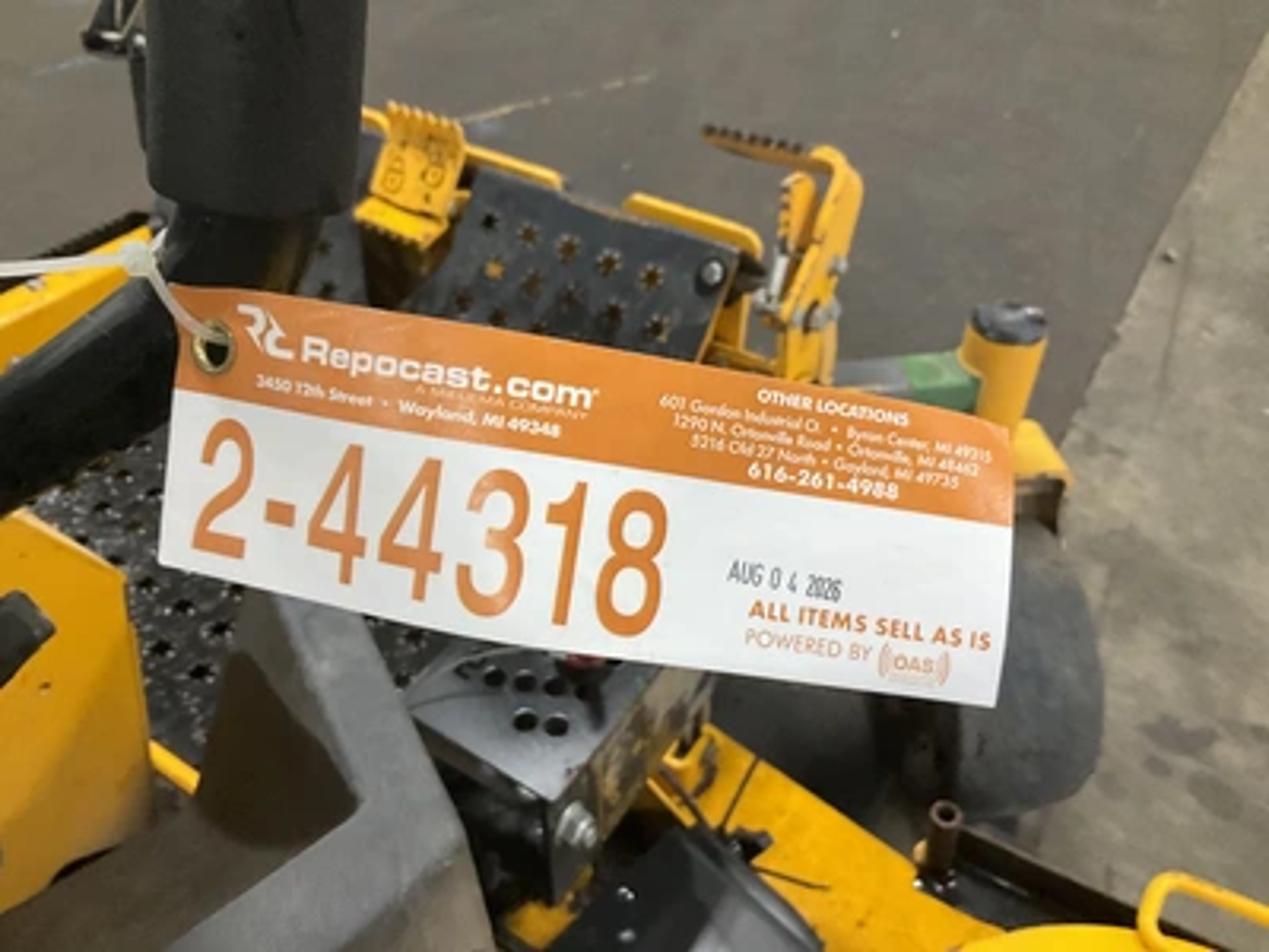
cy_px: 476
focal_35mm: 29
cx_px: 634
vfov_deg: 48.2
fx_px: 1063
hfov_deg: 61.7
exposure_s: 1/60
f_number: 1.8
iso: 200
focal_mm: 3
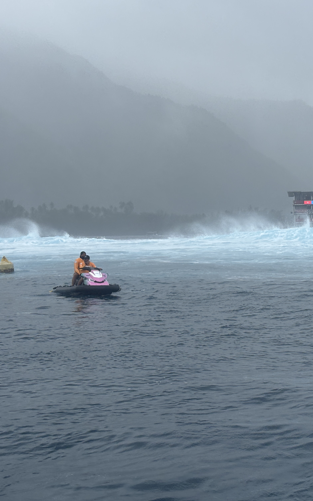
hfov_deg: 17.2
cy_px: 250
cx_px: 312
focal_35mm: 74
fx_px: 1010
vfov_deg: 27.8
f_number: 1.6
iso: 32
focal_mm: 5.96
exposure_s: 1/1103
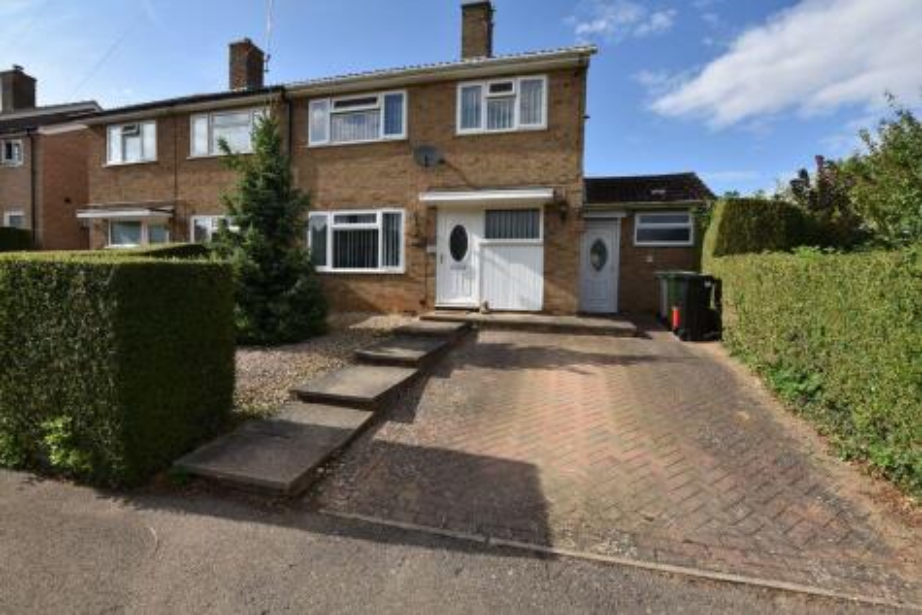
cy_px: 308
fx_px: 384
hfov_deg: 100.4
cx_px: 461
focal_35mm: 15
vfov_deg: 77.4
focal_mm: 10
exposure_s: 1/250
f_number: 8
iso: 100
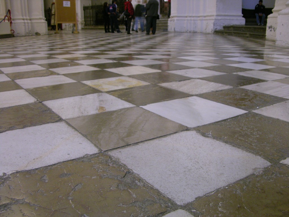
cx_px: 144
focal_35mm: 35
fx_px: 292
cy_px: 108
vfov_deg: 40.7
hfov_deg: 52.6
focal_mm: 8.9
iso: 200
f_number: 2.8
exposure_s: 1/2.7
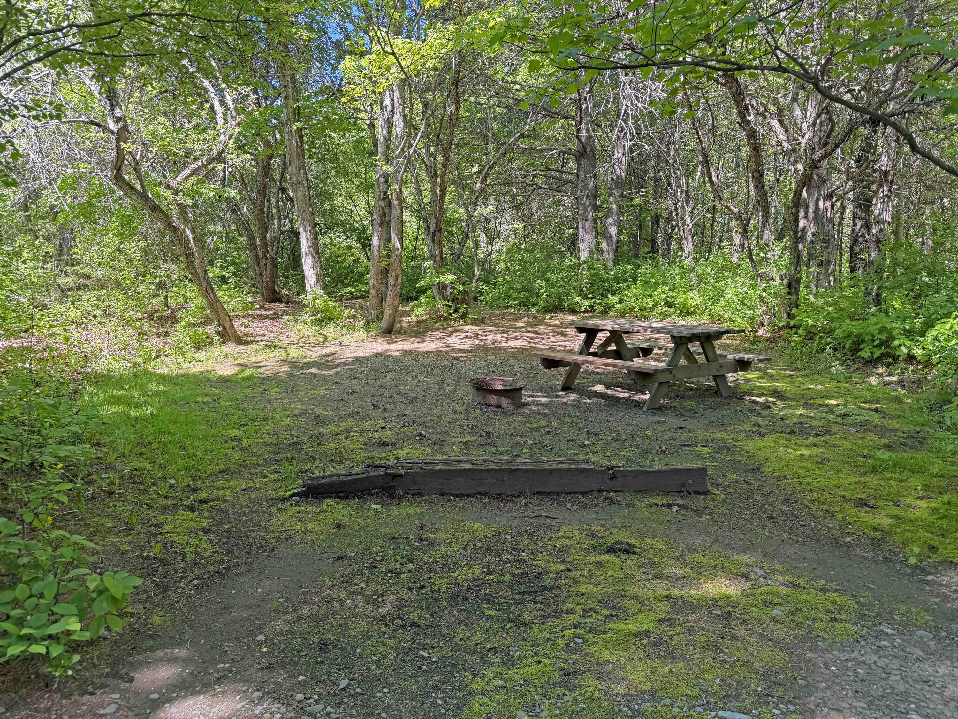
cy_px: 360
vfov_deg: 56.8
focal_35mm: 24
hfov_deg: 71.6
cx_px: 479
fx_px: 664
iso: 80
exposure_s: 1/217
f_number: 1.78
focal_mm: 6.76
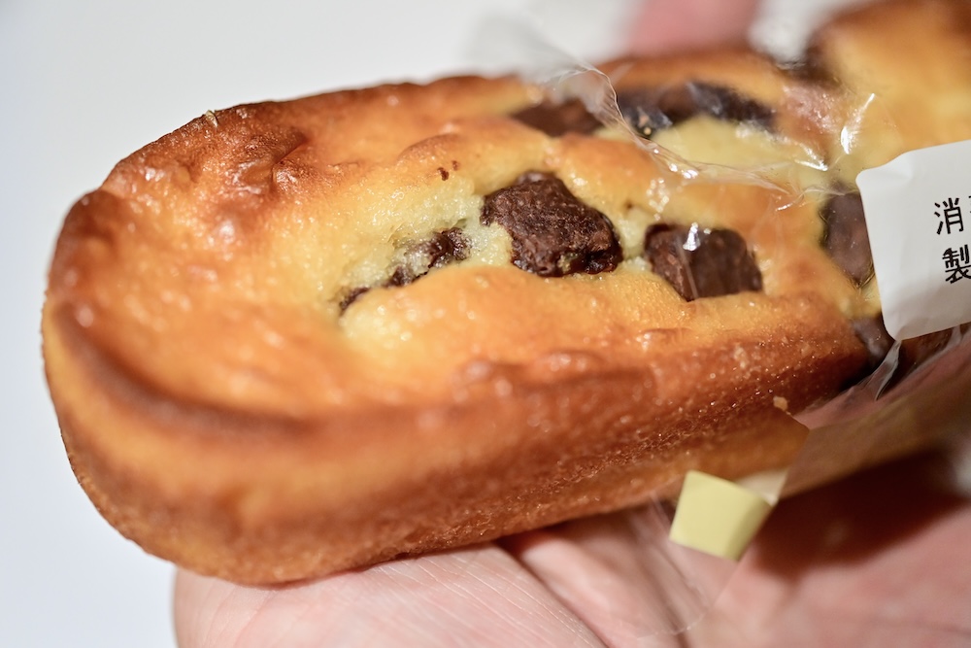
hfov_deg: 33.4
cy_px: 324
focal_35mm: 60
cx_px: 486
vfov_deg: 22.6
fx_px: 1618
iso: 3200
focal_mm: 60
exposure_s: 1/250
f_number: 3.2
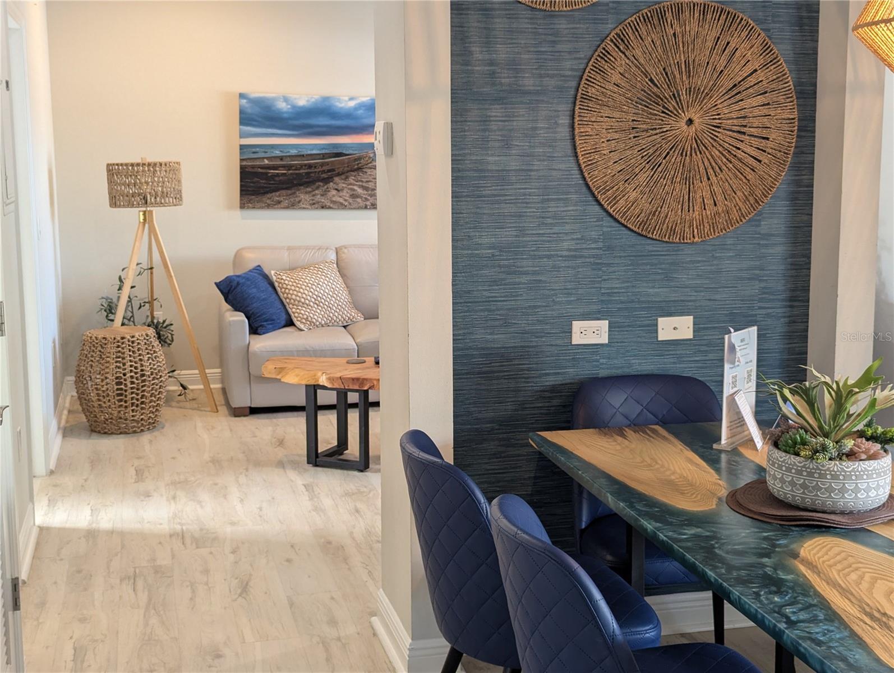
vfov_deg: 30.3
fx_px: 1241
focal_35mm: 48
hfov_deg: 39.6
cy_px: 336
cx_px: 447
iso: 114
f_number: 1.85
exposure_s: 1/24
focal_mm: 6.81
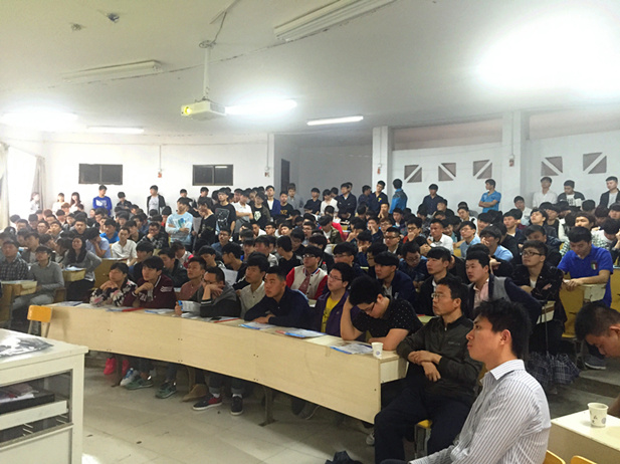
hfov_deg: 61.7
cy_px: 232
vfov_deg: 48.2
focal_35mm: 29
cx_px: 310
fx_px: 519
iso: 250
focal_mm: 4.15
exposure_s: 1/20
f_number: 2.2
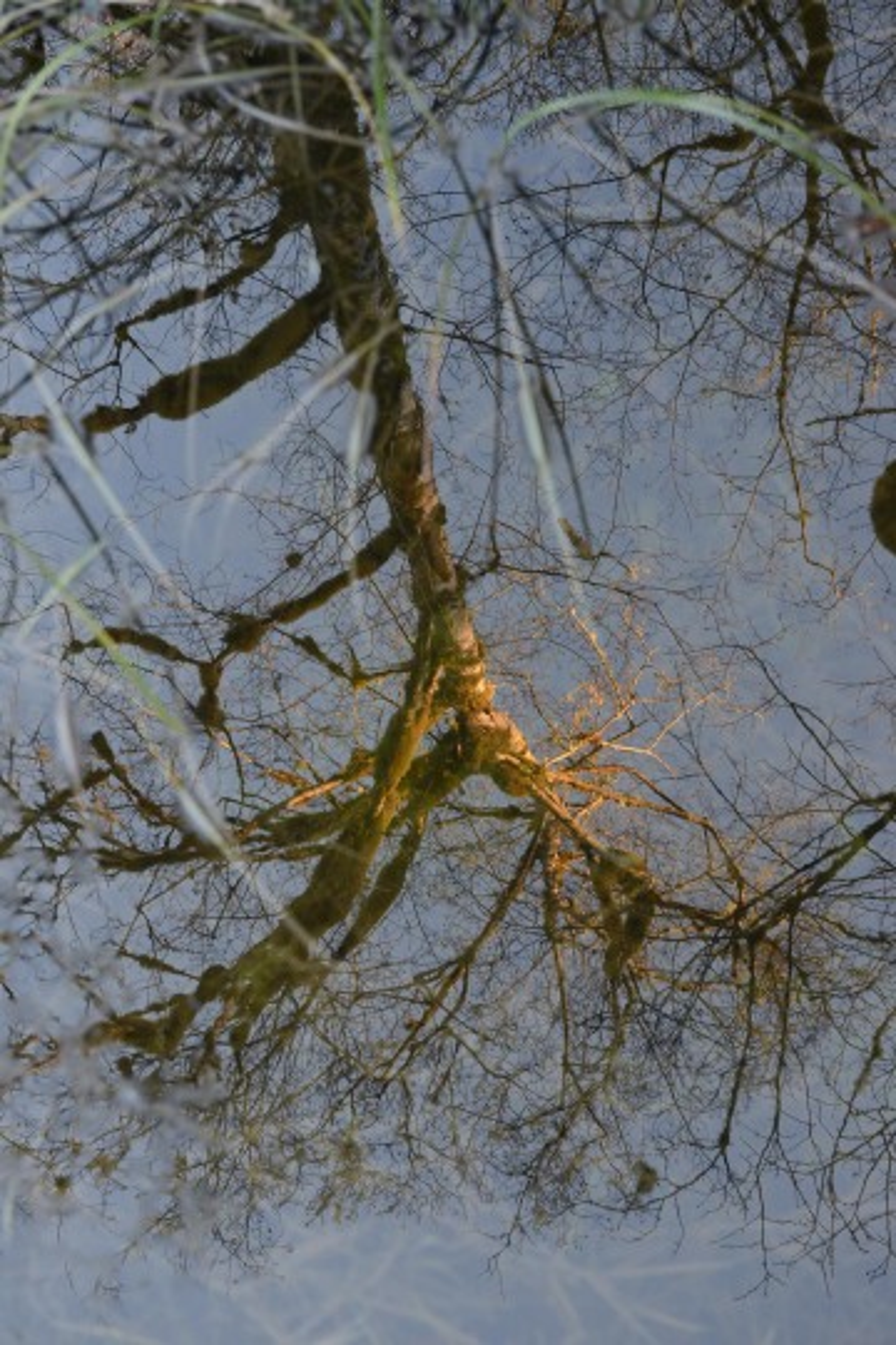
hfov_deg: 19.5
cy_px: 672
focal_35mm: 70
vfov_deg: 28.8
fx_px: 2613
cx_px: 448
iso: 800
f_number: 6.3
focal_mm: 70
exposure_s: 1/20
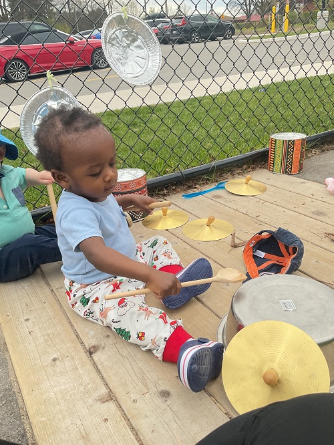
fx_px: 373
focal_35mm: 29
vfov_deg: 61.6
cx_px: 167
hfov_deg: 48.3
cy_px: 222
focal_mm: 3
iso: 16
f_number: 1.8
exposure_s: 1/929
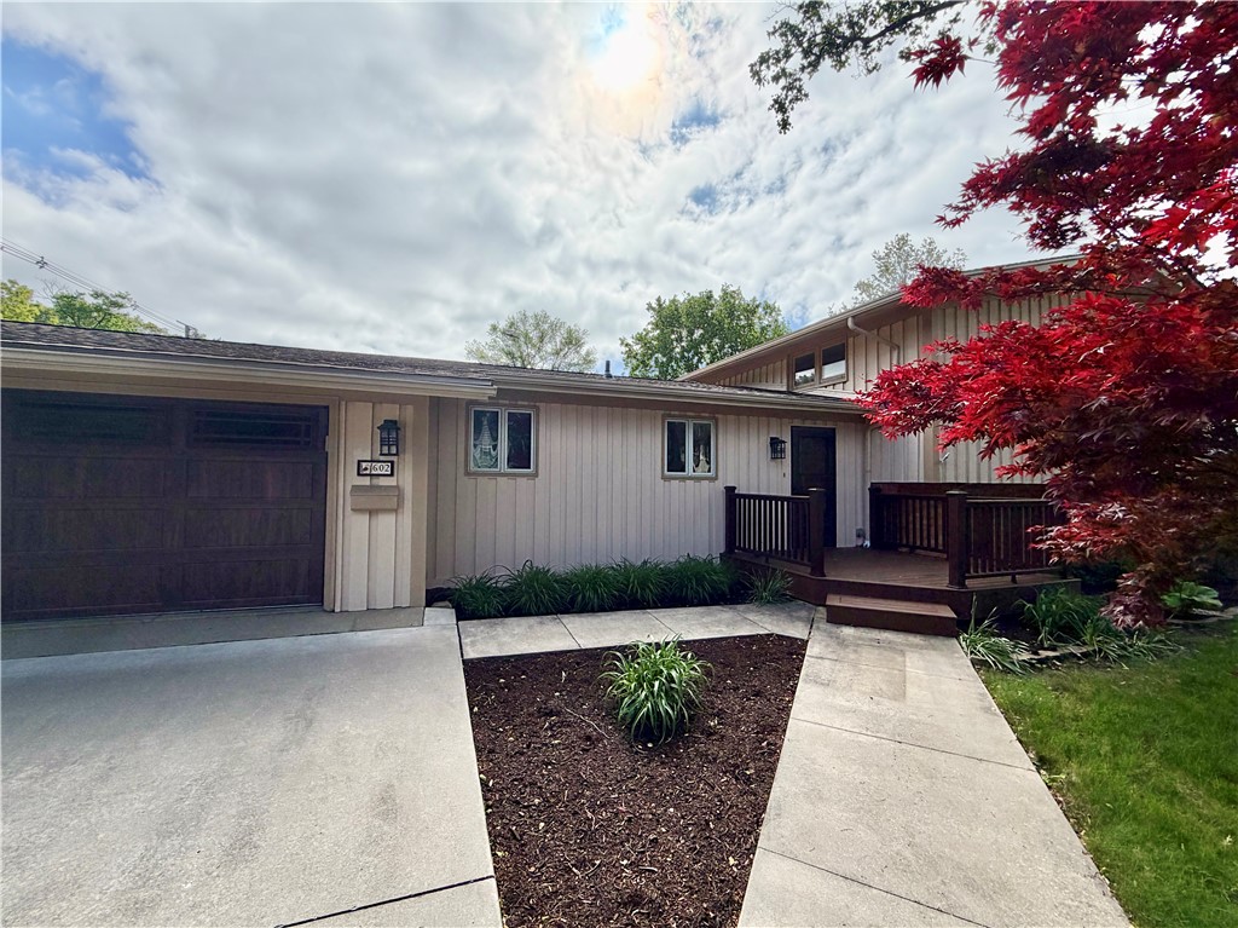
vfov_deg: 85.6
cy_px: 464
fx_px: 500
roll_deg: -0.7
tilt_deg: +3.8
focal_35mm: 14
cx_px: 619
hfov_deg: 102.1
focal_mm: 2.22
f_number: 2.2
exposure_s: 1/2237
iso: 25
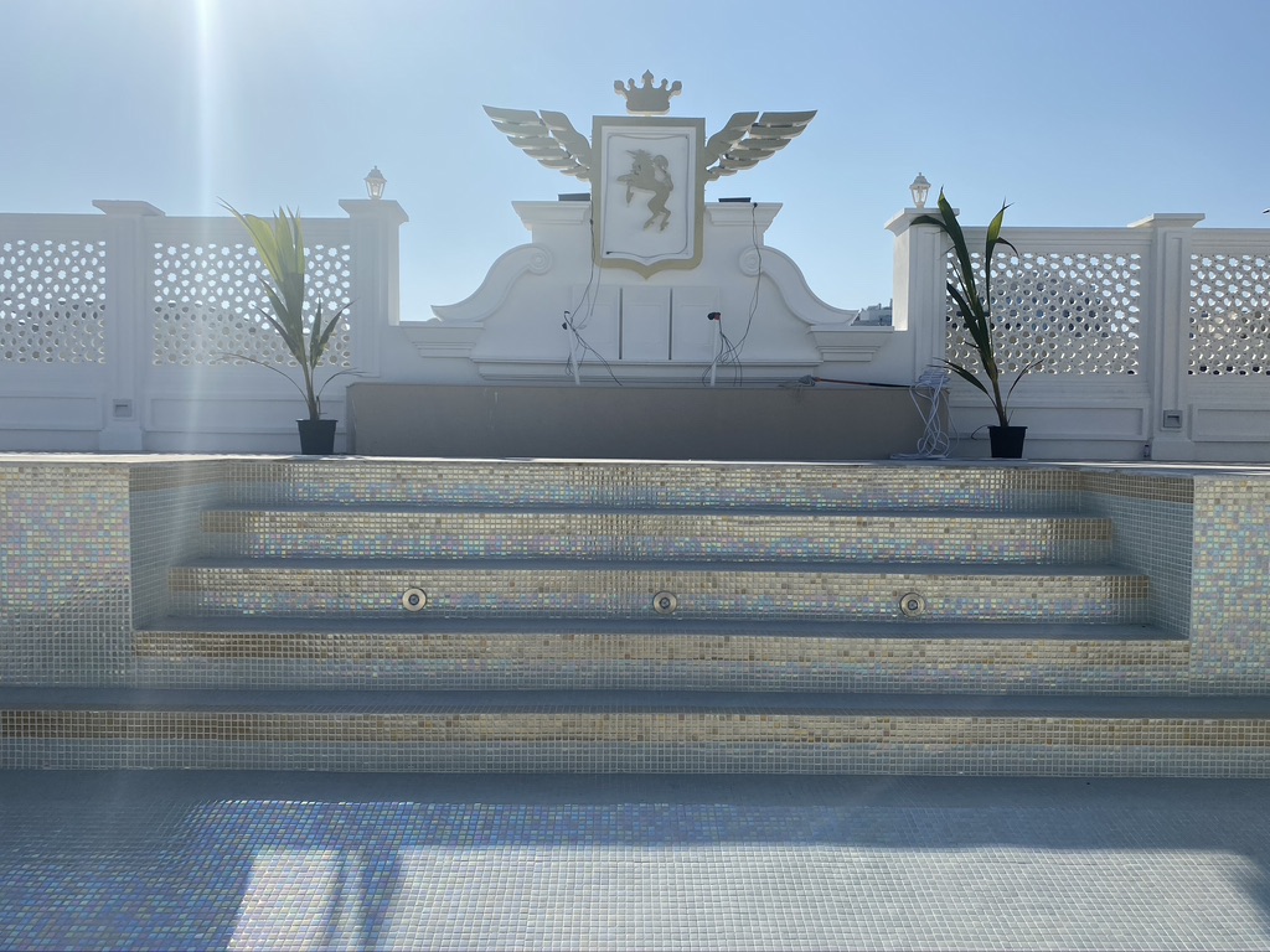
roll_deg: -2.3
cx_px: 635
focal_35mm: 26
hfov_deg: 67.3
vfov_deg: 53.1
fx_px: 954
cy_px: 476
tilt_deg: -1.9
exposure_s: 1/6757
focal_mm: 4.25
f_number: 1.8
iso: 32
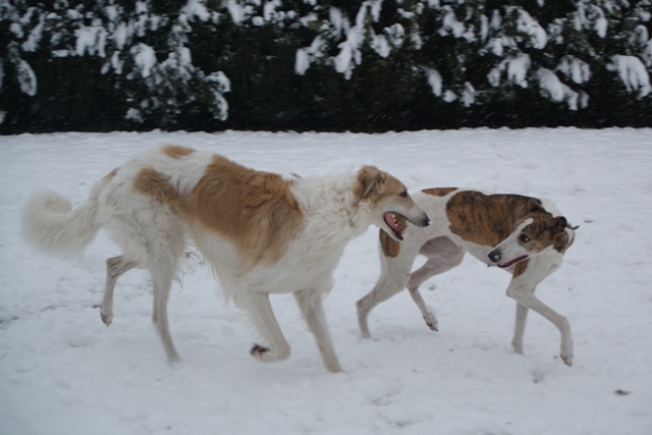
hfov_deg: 27.0
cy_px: 218
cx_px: 326
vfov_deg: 18.2
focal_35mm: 75
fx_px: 1359
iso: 100
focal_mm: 50
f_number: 6.3
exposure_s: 1/250
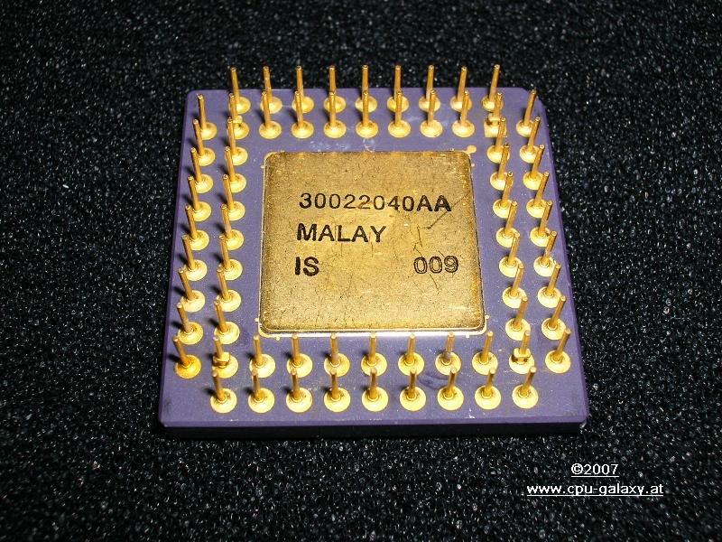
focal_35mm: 46
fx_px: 959
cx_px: 361
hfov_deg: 41.2
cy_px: 271
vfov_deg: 31.5
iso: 50
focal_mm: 7.7
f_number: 5.4
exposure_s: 1/60.1
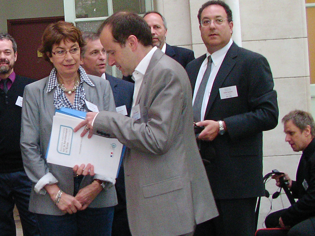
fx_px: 701
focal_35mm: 77
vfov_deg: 19.1
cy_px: 82
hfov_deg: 24.3
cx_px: 3
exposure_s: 1/30
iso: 200
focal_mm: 5.8
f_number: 3.5
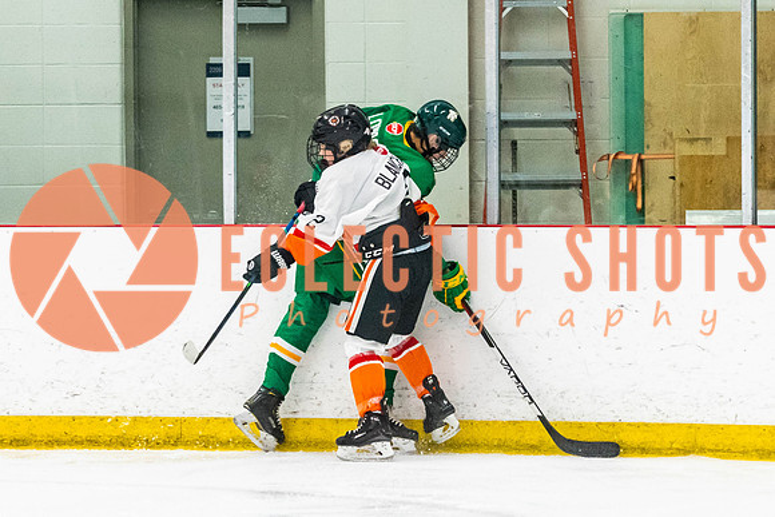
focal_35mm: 258
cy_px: 337
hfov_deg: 8.0
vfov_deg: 5.3
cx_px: 396
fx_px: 5549
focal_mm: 102
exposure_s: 1/640
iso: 1800
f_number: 2.8
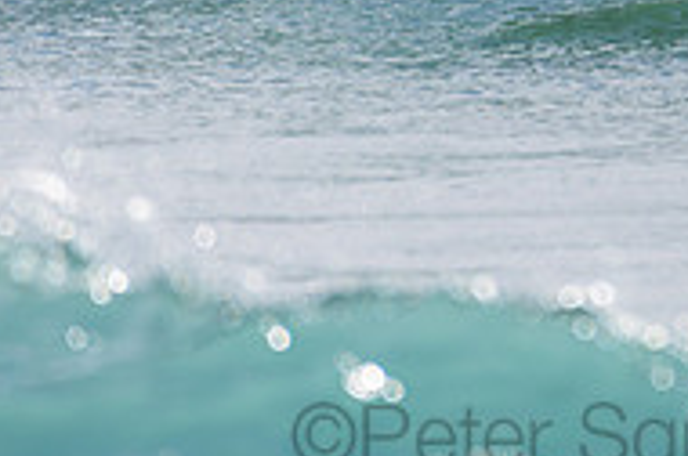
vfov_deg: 0.7
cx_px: 809
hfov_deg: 1.1
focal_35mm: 1875
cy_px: -286
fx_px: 35773
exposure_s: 1/2000
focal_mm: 500
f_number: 5.6
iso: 110
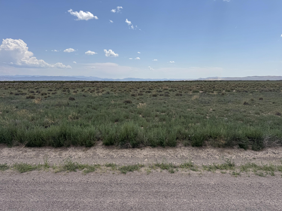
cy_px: 106
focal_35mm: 24
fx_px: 196
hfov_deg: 71.6
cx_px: 141
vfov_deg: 56.8
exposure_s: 1/6410
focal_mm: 6.76
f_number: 1.78
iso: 80
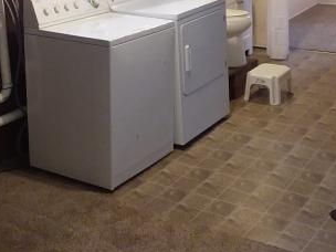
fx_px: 592
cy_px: 27
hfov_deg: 31.6
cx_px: 188
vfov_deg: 23.4
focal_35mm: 61
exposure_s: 1/24
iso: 160
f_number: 1.9
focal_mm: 2.47
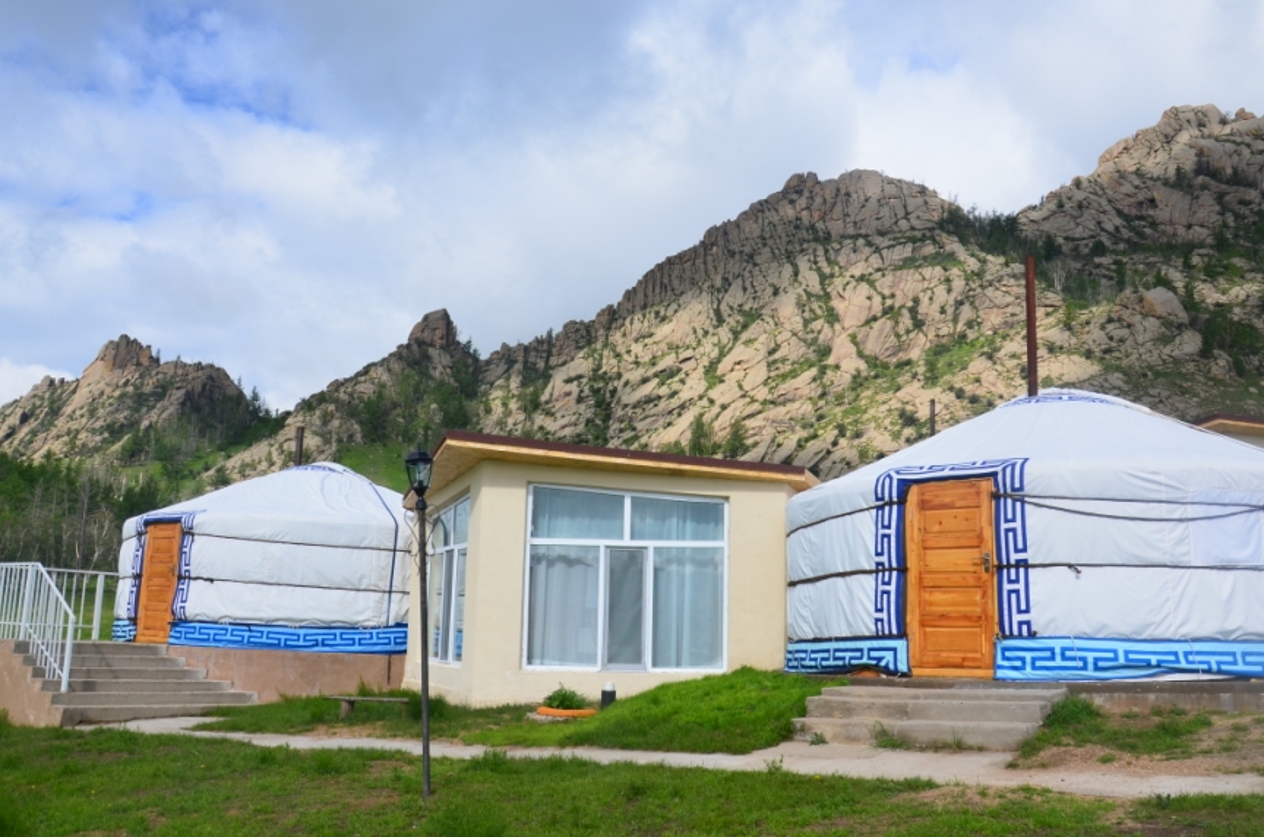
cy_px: 364
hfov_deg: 58.8
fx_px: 1121
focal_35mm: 32
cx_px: 674
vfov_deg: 40.9
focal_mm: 18
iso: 200
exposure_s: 1/400
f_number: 11
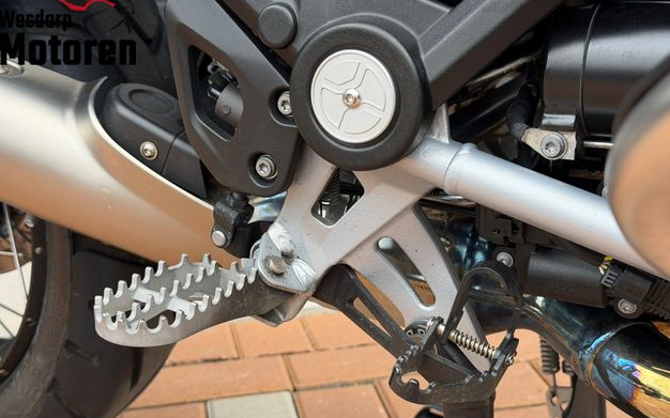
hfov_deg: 38.9
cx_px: 341
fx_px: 949
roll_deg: +1.8
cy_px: 250
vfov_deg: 24.8
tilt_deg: -18.8
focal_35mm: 52
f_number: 1.78
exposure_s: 1/574
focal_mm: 6.76
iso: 64
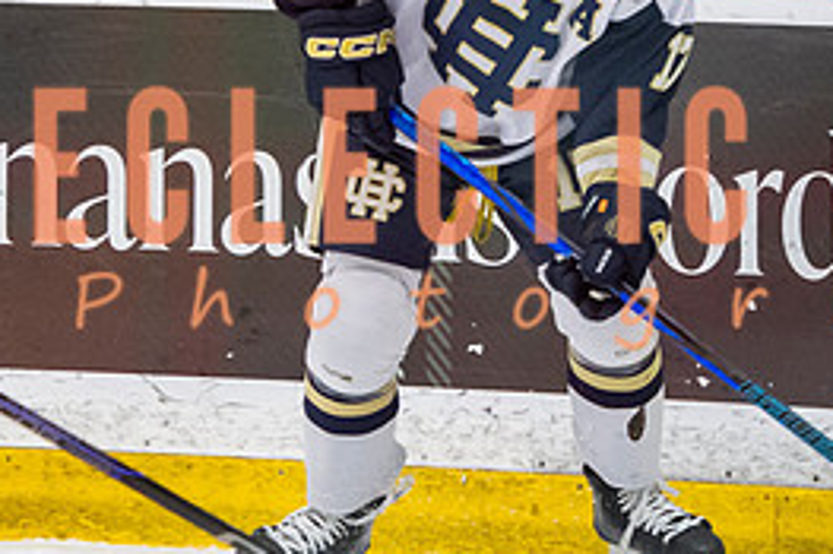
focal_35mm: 599
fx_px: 13851
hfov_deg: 3.4
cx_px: 380
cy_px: 16
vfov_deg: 2.3
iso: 2000
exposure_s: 1/640
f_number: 3.2
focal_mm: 140
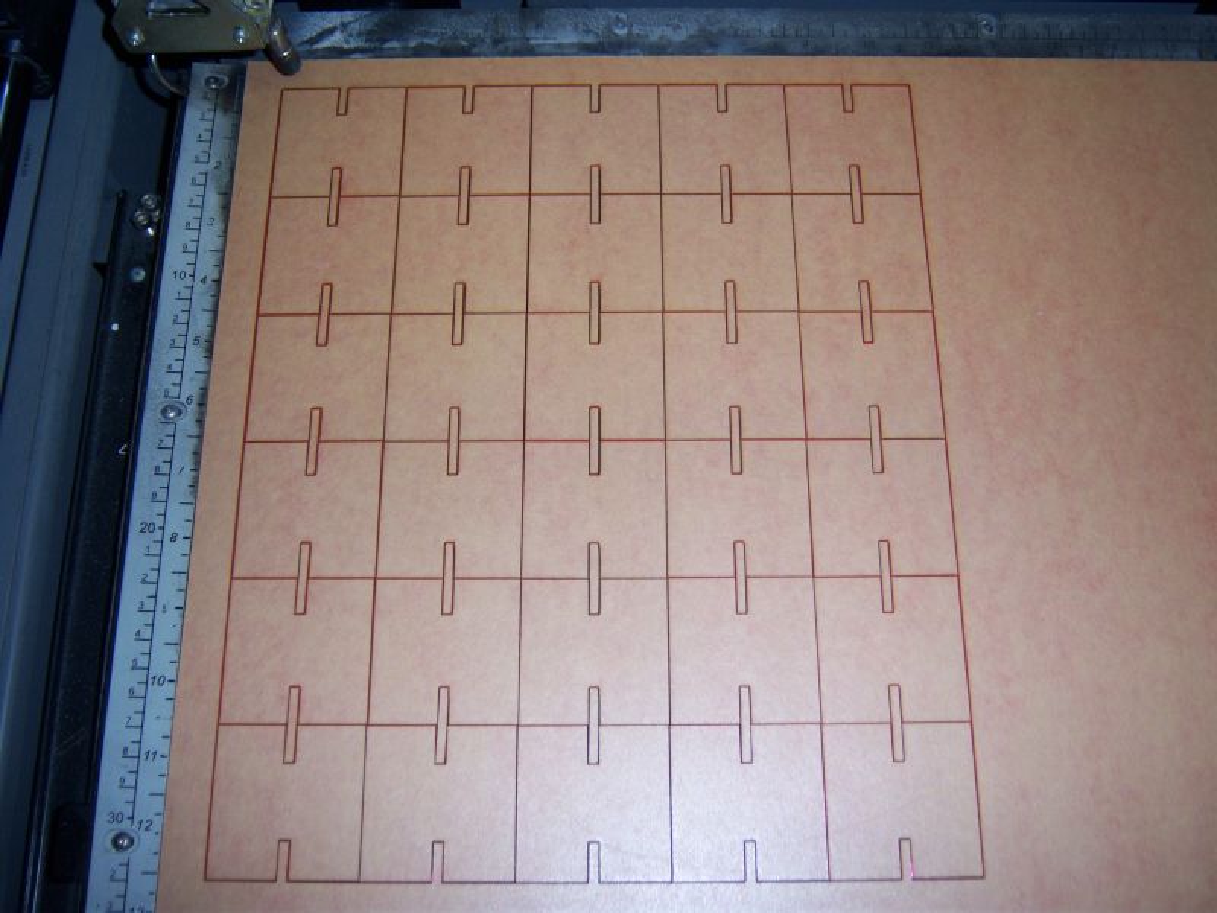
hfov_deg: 51.4
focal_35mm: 36
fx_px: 1266
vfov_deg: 39.7
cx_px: 608
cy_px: 456
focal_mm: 7.5
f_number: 2.8
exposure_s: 1/60
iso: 80
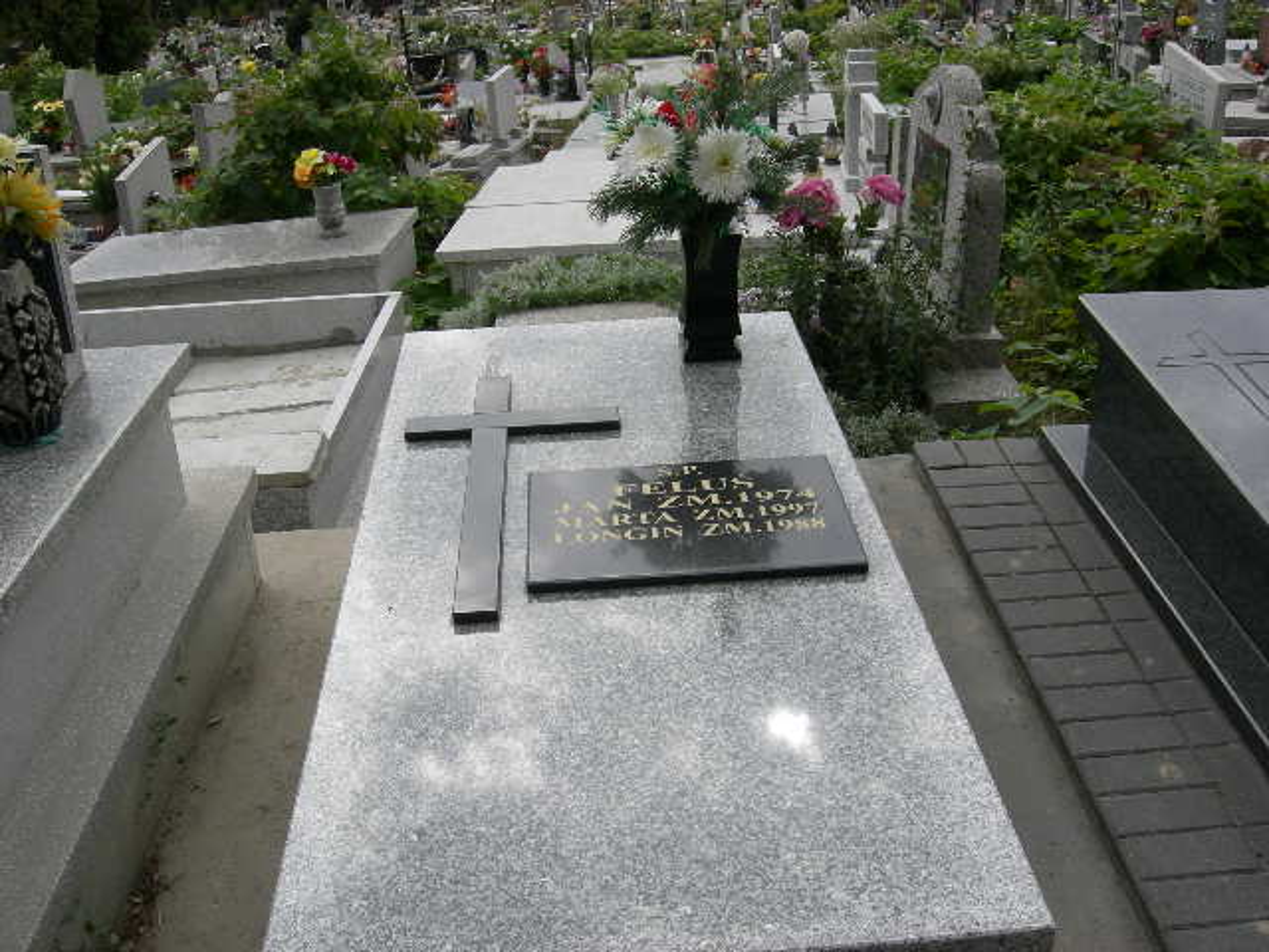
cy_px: 476
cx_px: 634
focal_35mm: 36
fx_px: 1320
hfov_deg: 51.4
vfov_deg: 39.7
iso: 64
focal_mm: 7.5
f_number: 5.4
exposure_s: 1/153
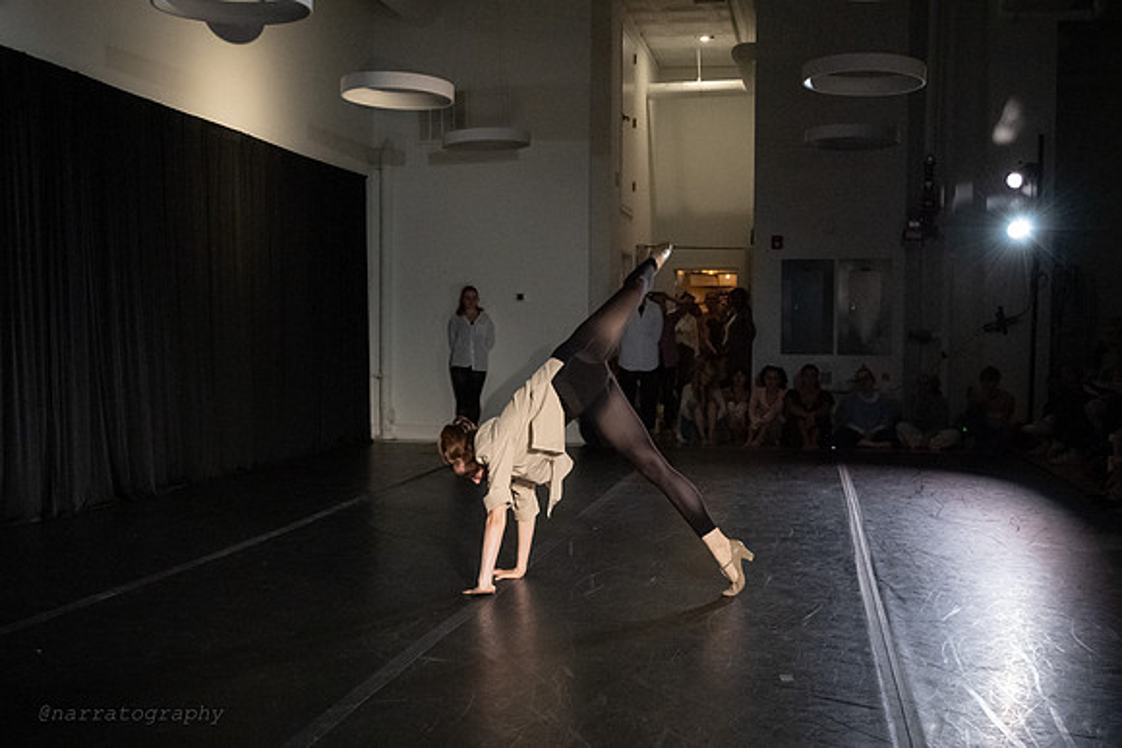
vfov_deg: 33.2
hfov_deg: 48.1
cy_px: 401
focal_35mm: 40
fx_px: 1256
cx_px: 574
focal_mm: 28
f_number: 5
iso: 6400
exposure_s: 1/400
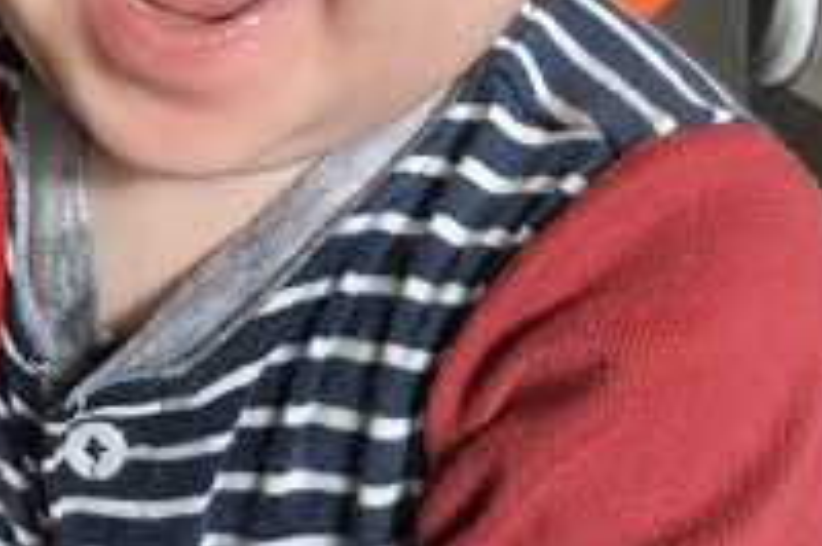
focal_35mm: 97
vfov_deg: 14.0
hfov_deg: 20.7
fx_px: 2213
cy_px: 111
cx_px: 103
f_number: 1.8
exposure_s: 1/251
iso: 20
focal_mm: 3.99
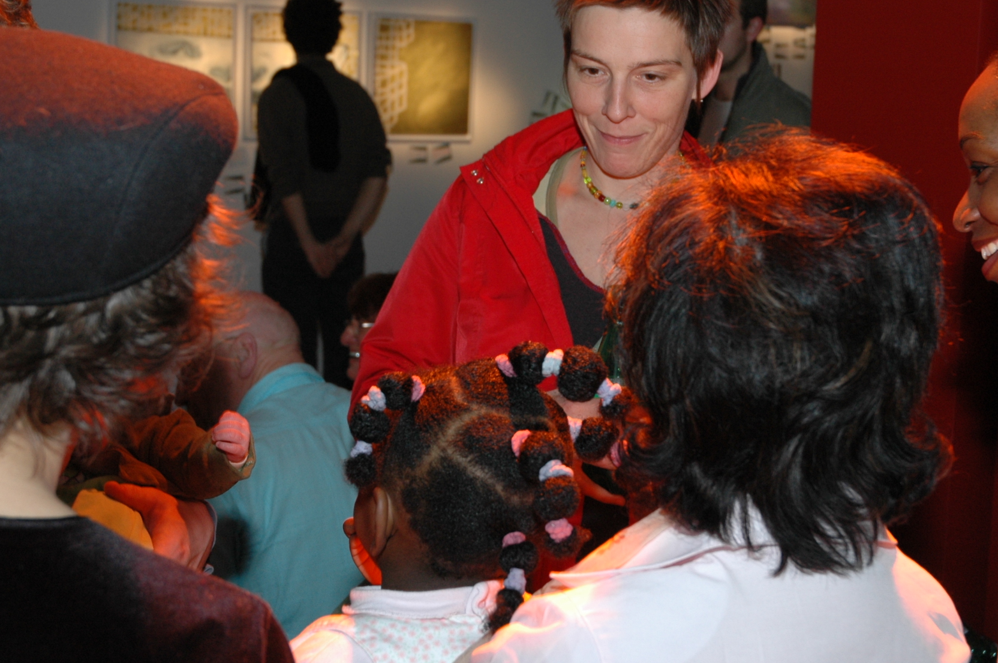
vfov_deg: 19.2
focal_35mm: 71
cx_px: 546
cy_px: 349
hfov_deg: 28.6
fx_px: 1957
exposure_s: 1/60
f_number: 5
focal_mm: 35
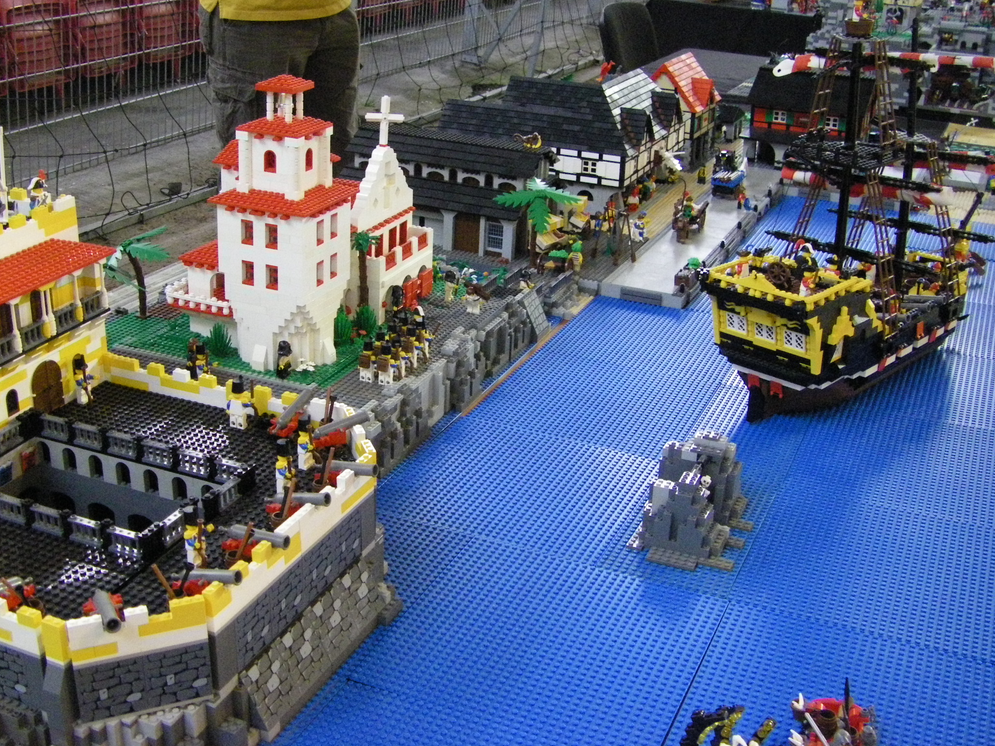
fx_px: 1236
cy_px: 325
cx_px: 442
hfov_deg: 43.8
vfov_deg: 33.6
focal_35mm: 43
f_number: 3.5
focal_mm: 6.3
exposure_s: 1/50
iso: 800
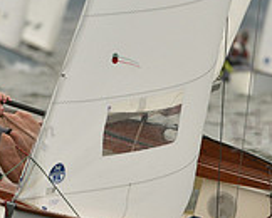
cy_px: 44
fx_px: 7850
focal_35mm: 974
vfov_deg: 1.6
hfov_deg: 2.0
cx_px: 143
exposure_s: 1/1600
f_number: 6.3
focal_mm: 290
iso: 320
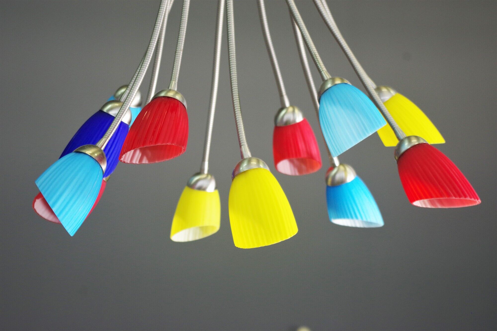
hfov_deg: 27.0
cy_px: 166
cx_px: 248
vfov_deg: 18.2
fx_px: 1035
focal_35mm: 75
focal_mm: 50
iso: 800
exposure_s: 1/30
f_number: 5.6
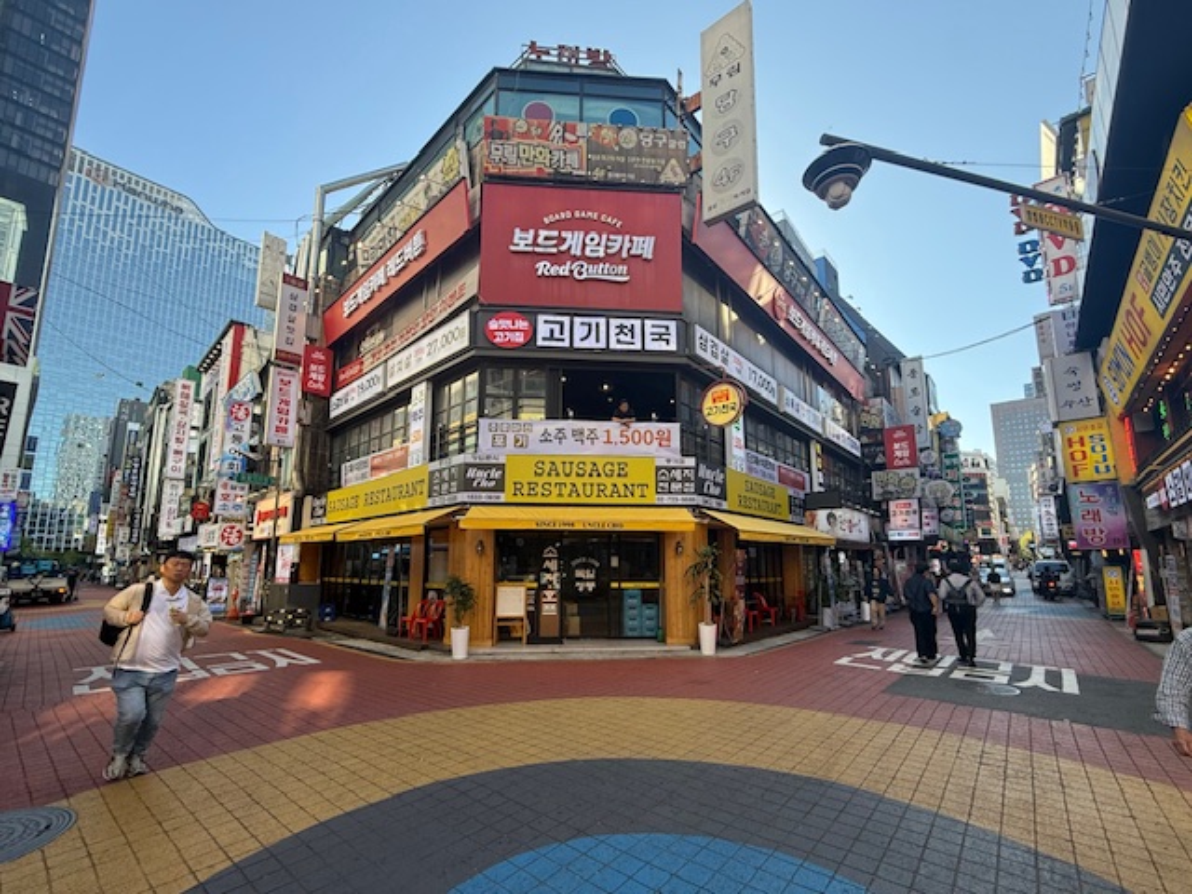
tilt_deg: +12.9
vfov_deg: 85.7
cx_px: 596
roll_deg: -0.4
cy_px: 447
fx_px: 482
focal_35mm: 14
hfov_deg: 102.1
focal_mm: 2.22
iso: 64
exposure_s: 1/346
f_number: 2.2
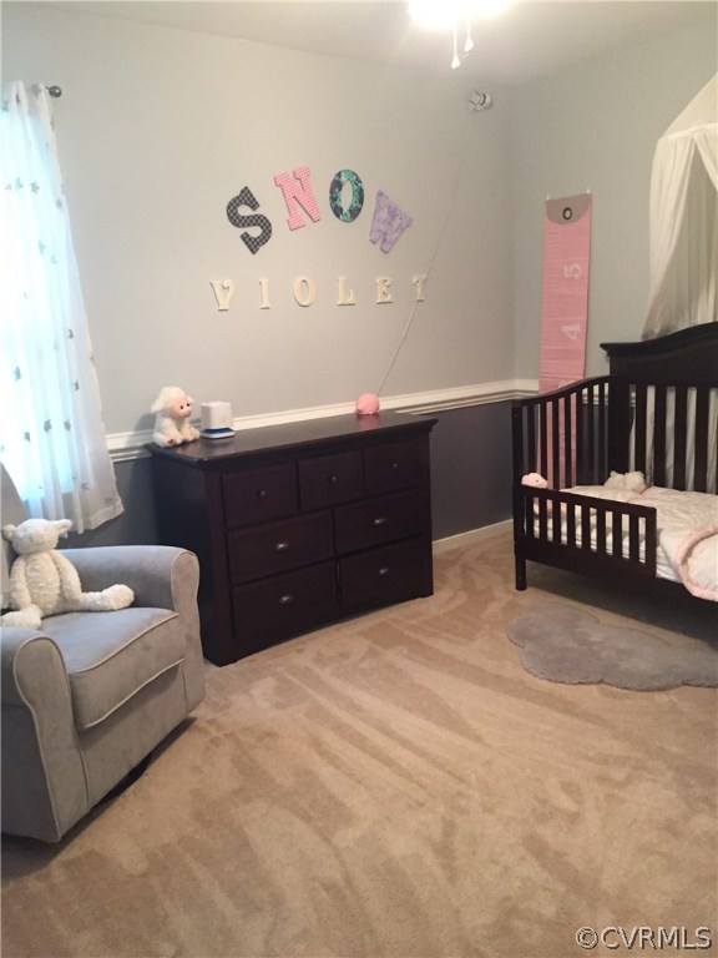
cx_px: 359
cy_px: 479
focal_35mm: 29
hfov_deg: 48.2
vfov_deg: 61.7
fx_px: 802
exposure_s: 1/30
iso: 250
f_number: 2.2
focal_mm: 4.15
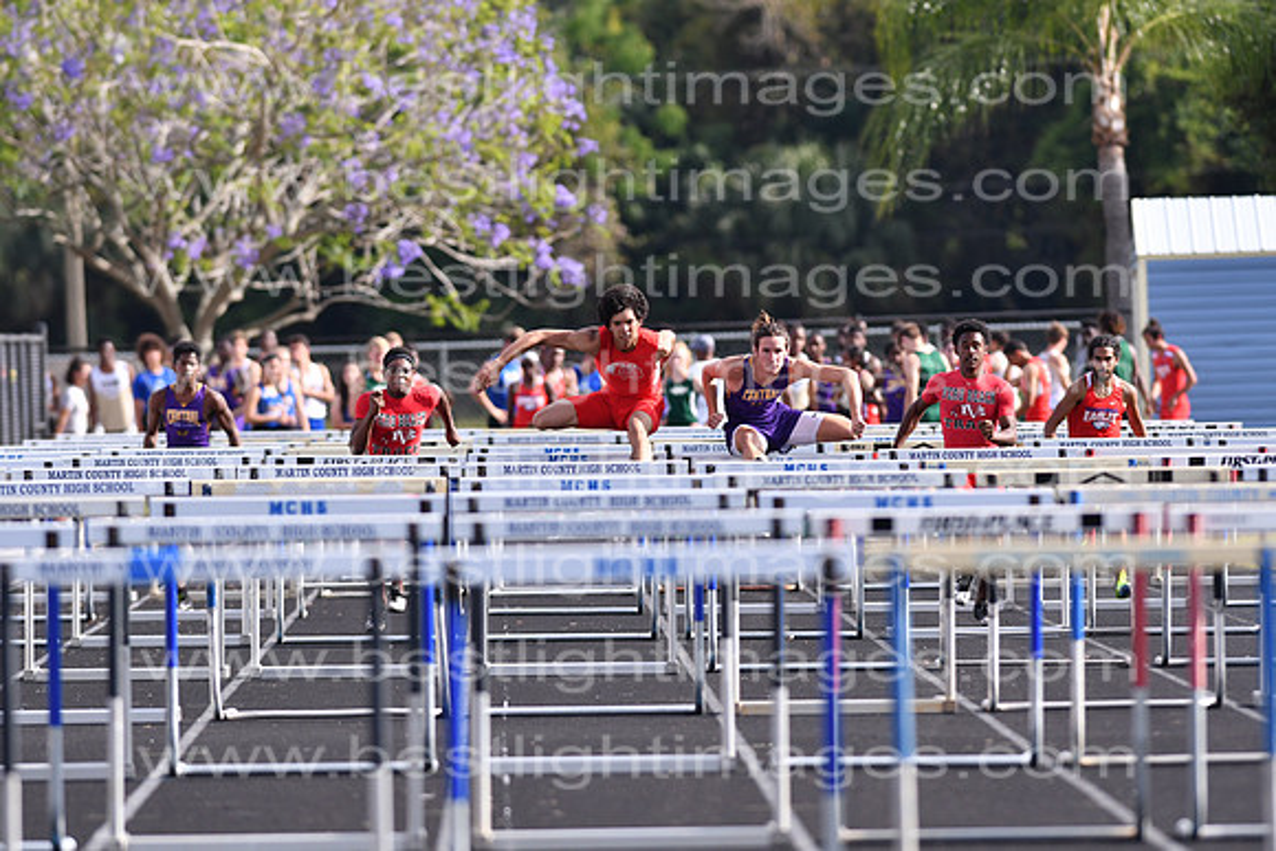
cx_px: 638
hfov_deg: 4.6
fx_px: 15953
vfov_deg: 3.1
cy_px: 426
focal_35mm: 450
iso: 400
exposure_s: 1/3200
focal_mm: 300
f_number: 4
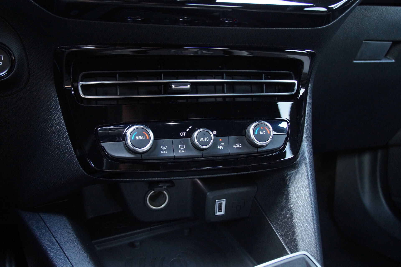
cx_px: 200
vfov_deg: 39.9
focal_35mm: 33
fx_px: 367
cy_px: 134
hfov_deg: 57.2
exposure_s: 1/60
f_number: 4
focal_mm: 22
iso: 2000
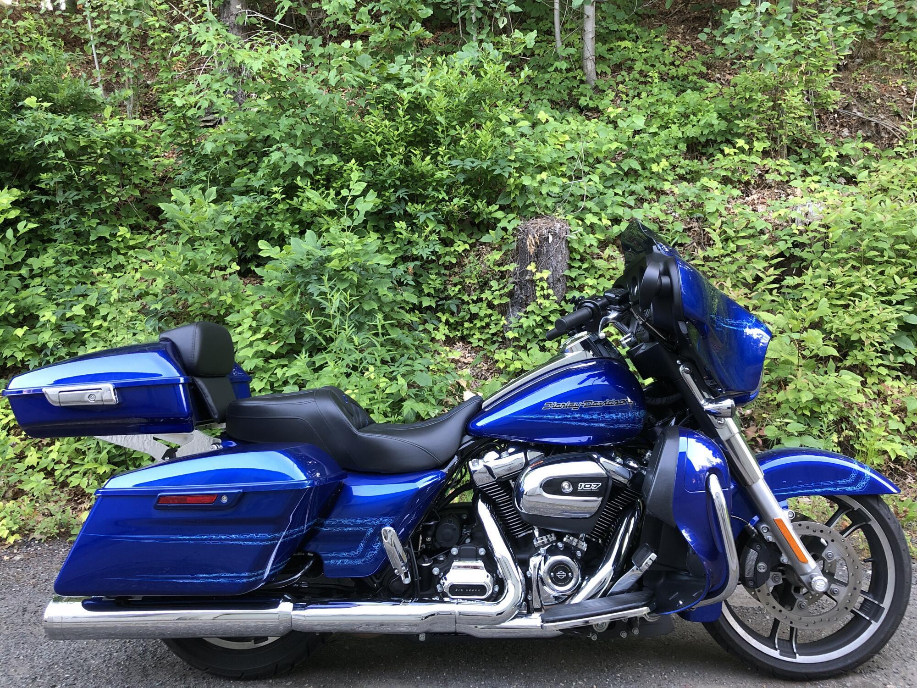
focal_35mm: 28
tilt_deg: -3.0
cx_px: 458
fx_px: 742
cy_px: 344
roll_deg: +2.1
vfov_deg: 49.7
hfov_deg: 63.4
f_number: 1.8
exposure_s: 1/30
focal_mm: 4
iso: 32
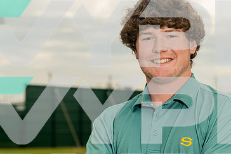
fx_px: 706
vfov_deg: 12.4
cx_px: 129
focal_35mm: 110
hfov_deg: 18.6
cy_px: 111
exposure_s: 1/250
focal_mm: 69
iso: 250
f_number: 4.5
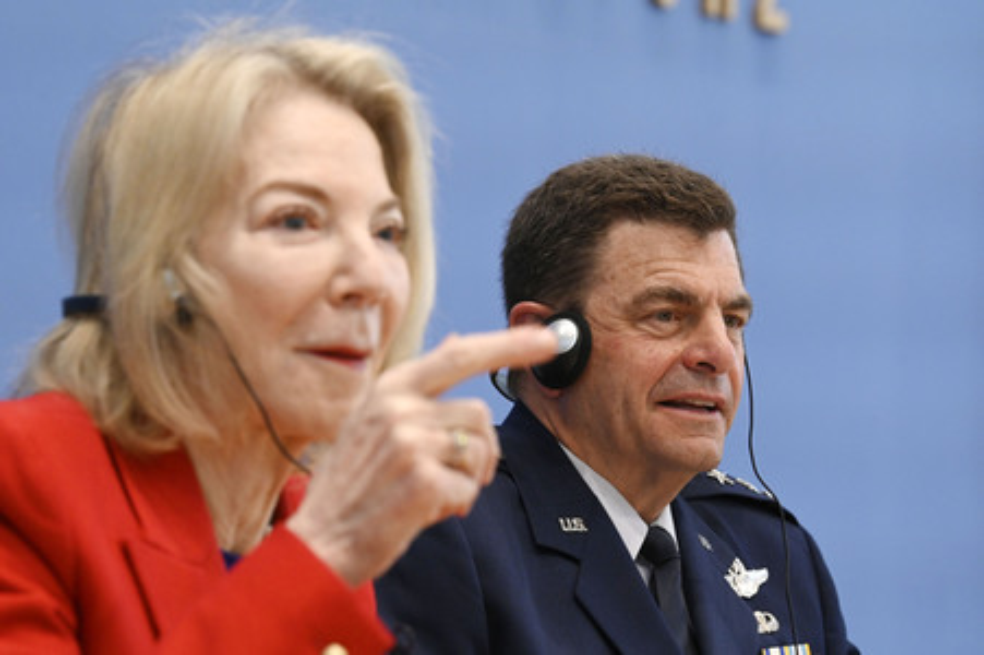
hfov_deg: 13.3
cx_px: 492
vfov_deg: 8.8
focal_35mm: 155
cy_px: 328
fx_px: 4233
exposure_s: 1/500
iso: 4000
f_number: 7.1
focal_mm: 155
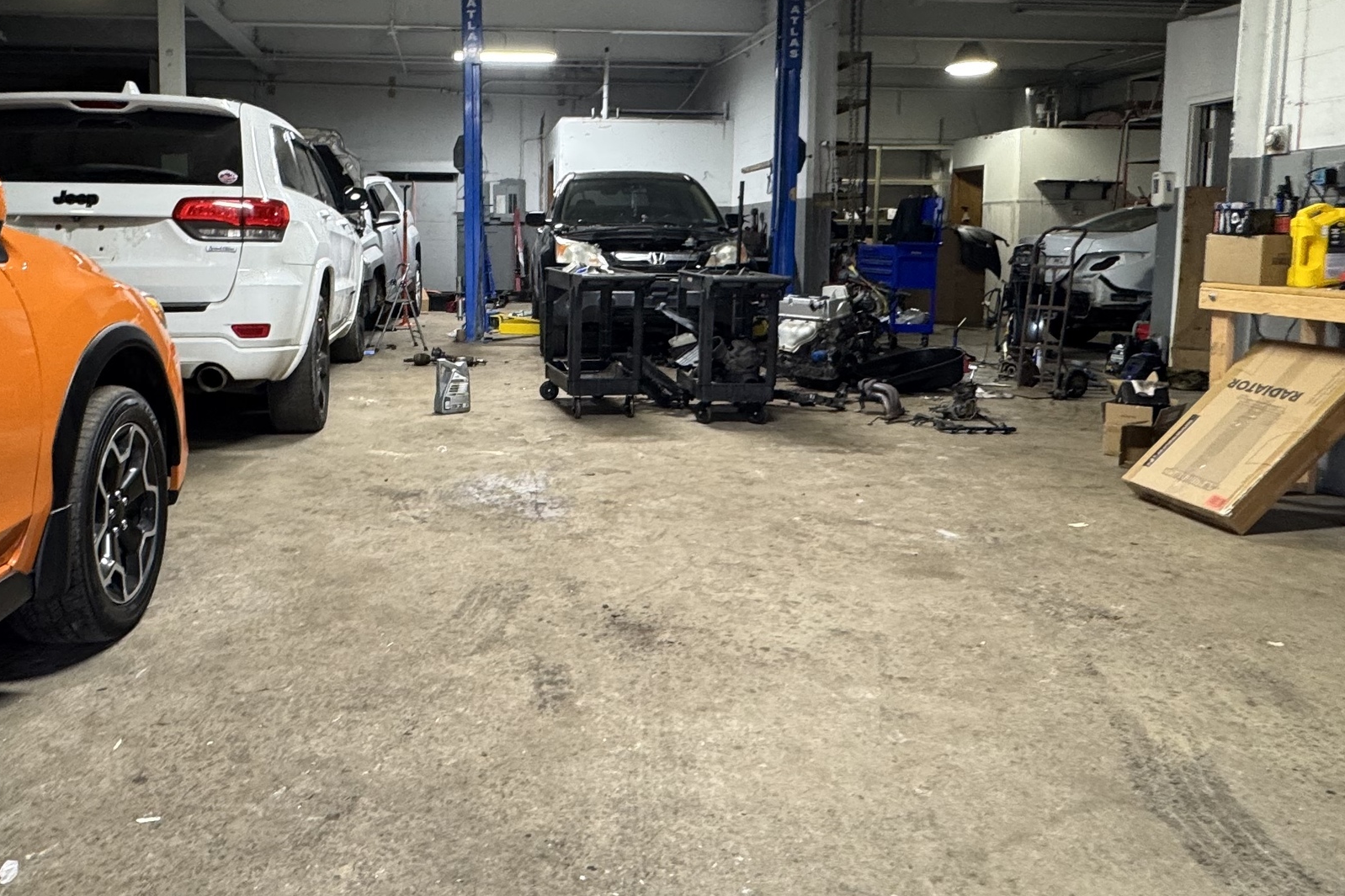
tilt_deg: -2.4
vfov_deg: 46.0
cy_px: 331
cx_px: 534
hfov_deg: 64.8
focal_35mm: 28
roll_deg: +2.5
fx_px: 1046
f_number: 2.2
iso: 200
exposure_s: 1/60
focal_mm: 2.22
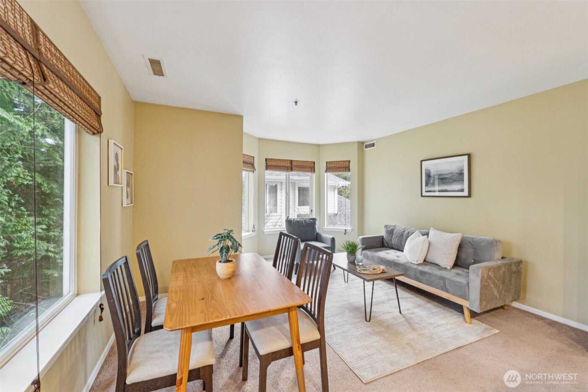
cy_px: 196
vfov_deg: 77.3
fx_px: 245
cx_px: 294
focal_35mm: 15
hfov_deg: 100.4
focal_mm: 10
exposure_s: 1/2.5
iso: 250
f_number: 9
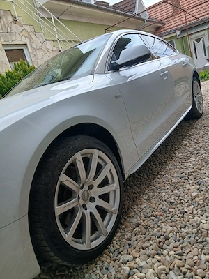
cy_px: 140
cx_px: 104
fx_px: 209
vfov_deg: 67.3
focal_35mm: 26
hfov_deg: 53.1
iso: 20
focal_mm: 3.98
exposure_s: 1/278
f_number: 1.8
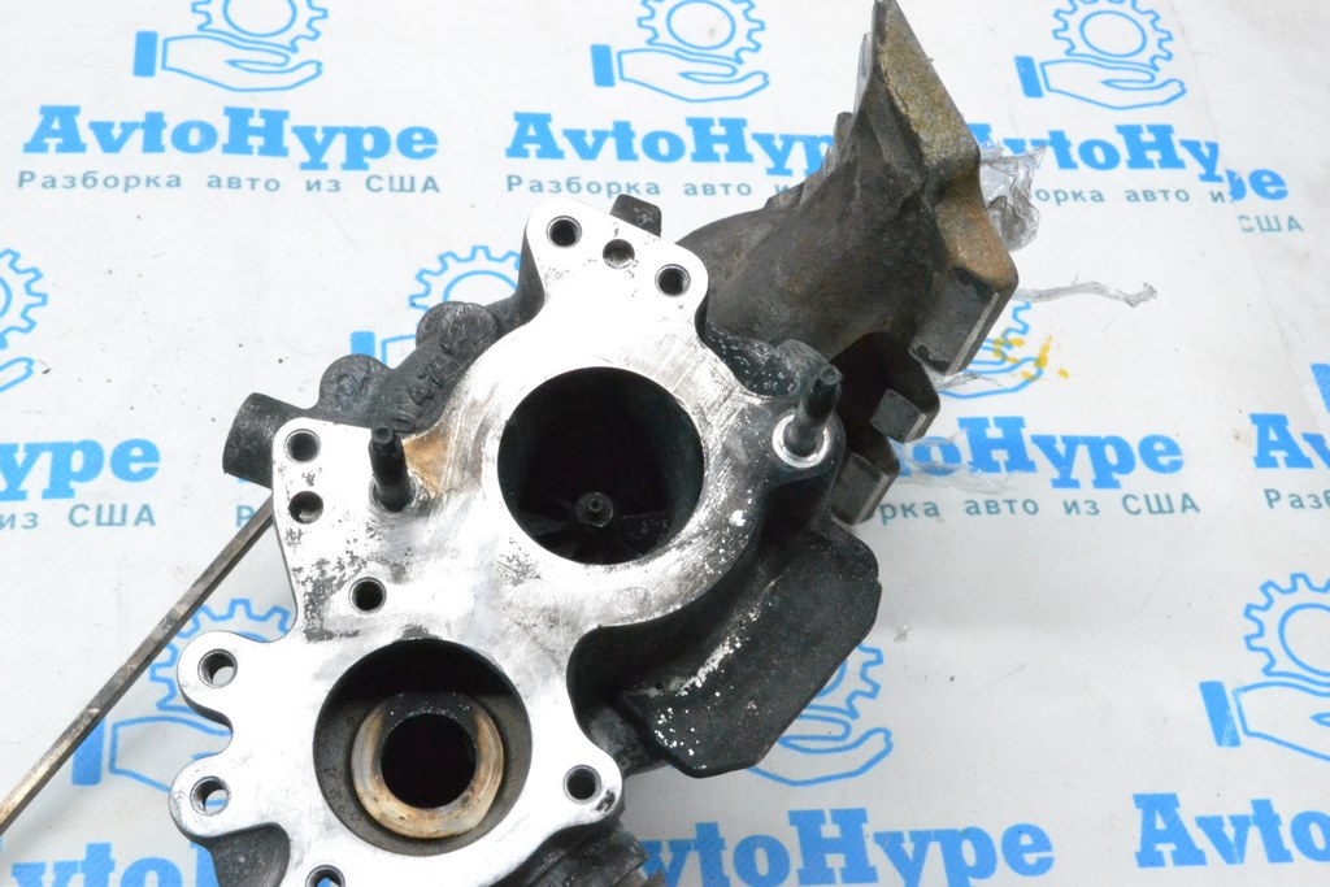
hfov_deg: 37.8
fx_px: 1940
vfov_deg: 25.8
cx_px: 665
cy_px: 444
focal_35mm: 52
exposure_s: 1/50
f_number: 18
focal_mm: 35
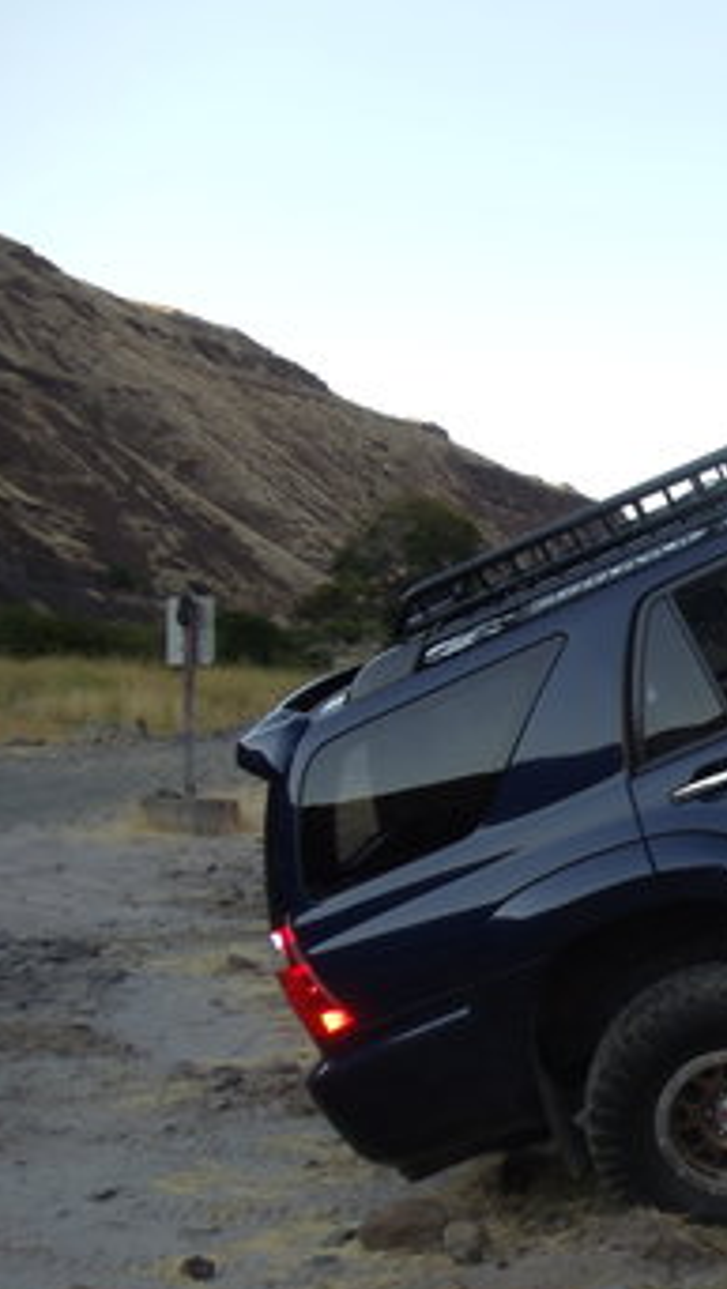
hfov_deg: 13.6
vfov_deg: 25.3
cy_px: 746
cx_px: 1096
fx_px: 2872
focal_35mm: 84
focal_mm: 6
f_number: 3.5
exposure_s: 1/125
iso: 80
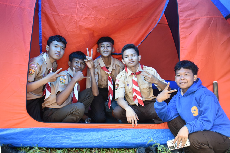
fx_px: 278
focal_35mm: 44
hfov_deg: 45.0
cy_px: 76
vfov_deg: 30.8
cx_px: 115
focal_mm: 29
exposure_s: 1/50
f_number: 4.5
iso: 400
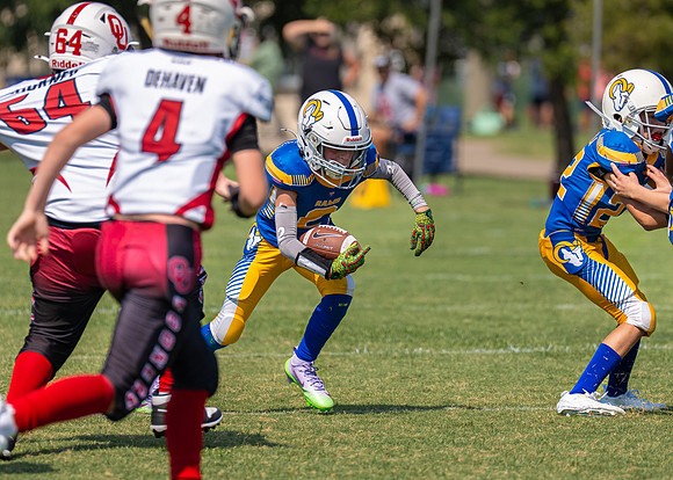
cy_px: 183
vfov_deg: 3.7
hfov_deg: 5.2
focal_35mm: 389
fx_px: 7429
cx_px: 384
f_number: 2.8
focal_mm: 200
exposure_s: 1/2500
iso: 100
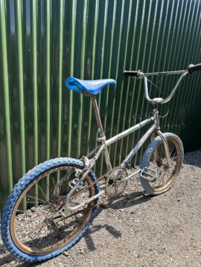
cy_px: 134
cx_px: 100
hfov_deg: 56.8
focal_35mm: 24
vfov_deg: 71.6
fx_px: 186
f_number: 1.78
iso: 80
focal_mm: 6.86
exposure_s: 1/1029
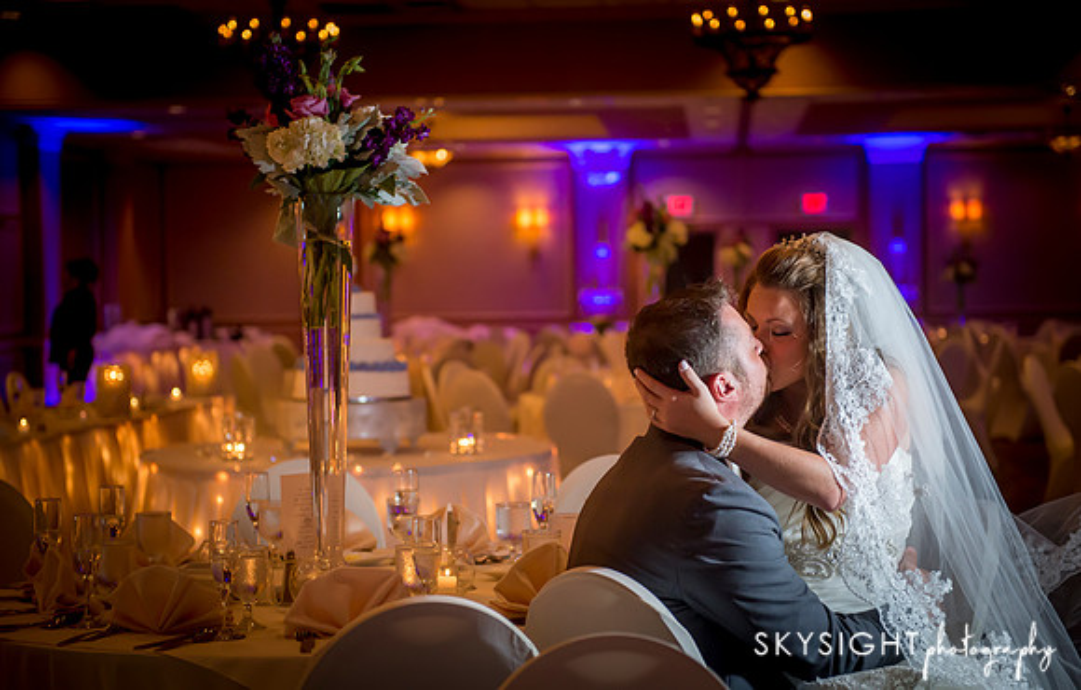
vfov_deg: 17.9
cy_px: 352
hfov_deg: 27.7
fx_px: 2189
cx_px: 554
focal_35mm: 74
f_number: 2.8
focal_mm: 70
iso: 1600
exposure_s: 1/100
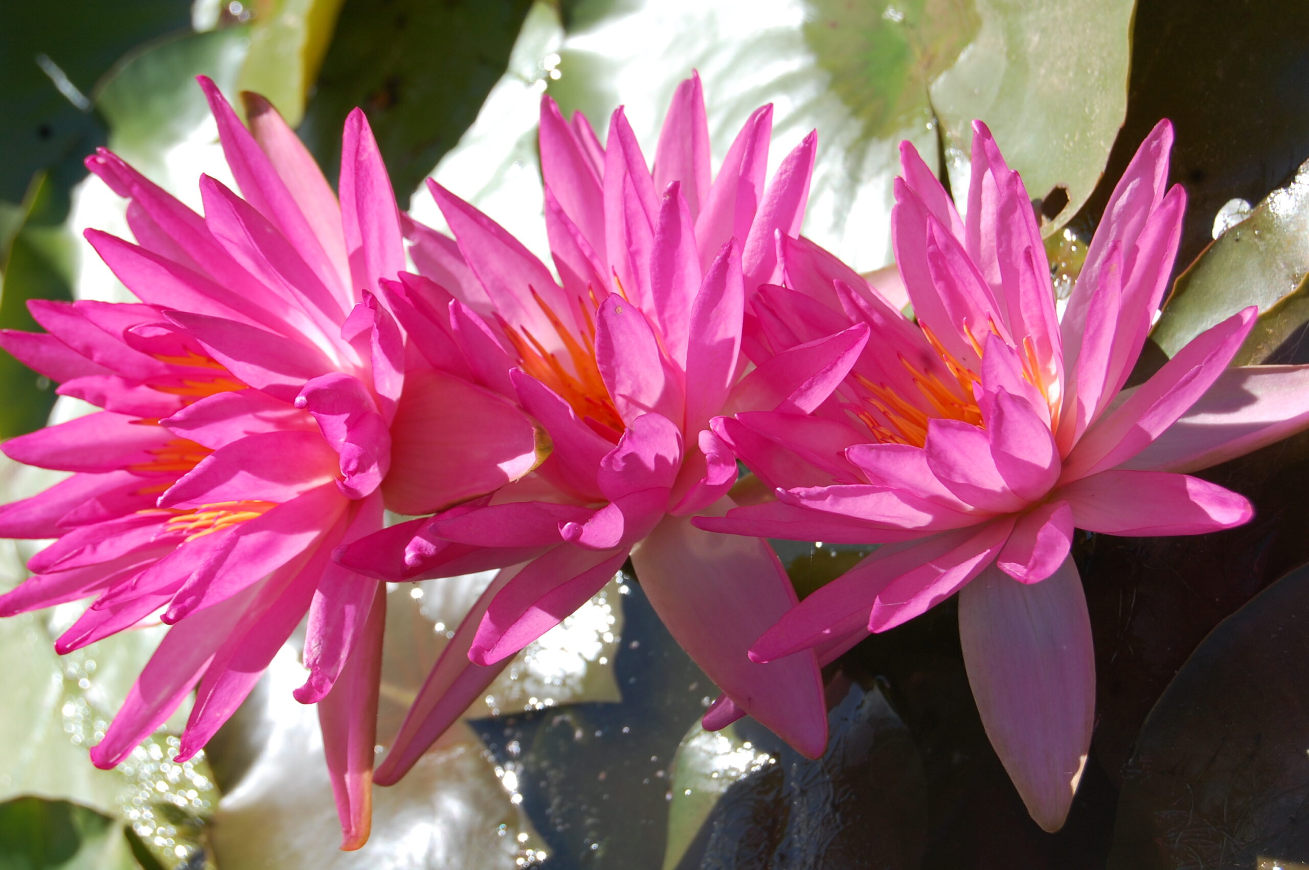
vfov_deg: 16.5
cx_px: 654
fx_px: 2997
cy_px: 435
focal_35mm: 82
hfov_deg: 24.6
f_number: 8
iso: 200
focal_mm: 55
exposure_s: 1/250
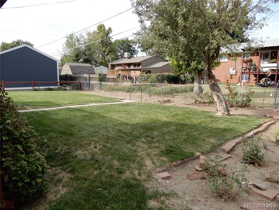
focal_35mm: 24
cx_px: 140
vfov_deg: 56.8
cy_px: 105
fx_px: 193
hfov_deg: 71.6
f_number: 3.4
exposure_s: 1/250
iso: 80
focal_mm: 4.3
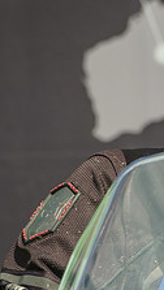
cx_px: 269
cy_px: 197
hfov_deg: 1.6
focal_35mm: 775
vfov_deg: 2.8
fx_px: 5971
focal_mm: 184.6
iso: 250
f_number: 8
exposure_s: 1/400
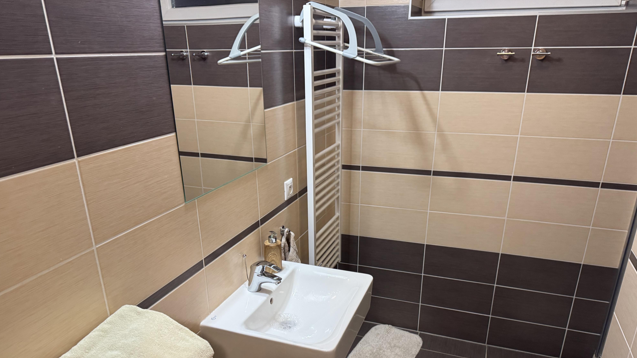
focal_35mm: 27
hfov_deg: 69.9
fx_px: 456
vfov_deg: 42.2
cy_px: 244
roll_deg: +0.5
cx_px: 320
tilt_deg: -21.5
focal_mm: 6.76
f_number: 1.78
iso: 400
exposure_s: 1/50
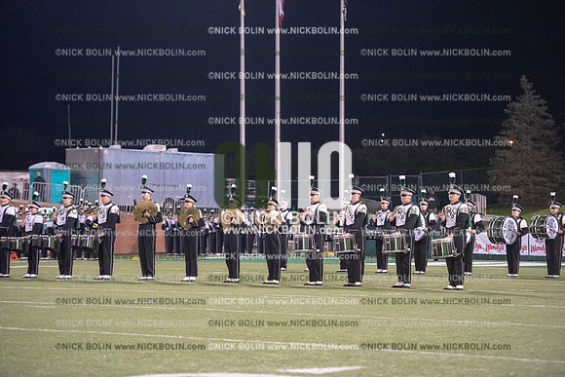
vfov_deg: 11.2
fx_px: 1915
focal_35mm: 122
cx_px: 282
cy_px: 188
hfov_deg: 16.8
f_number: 2.8
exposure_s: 1/1250
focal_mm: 122
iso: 5000
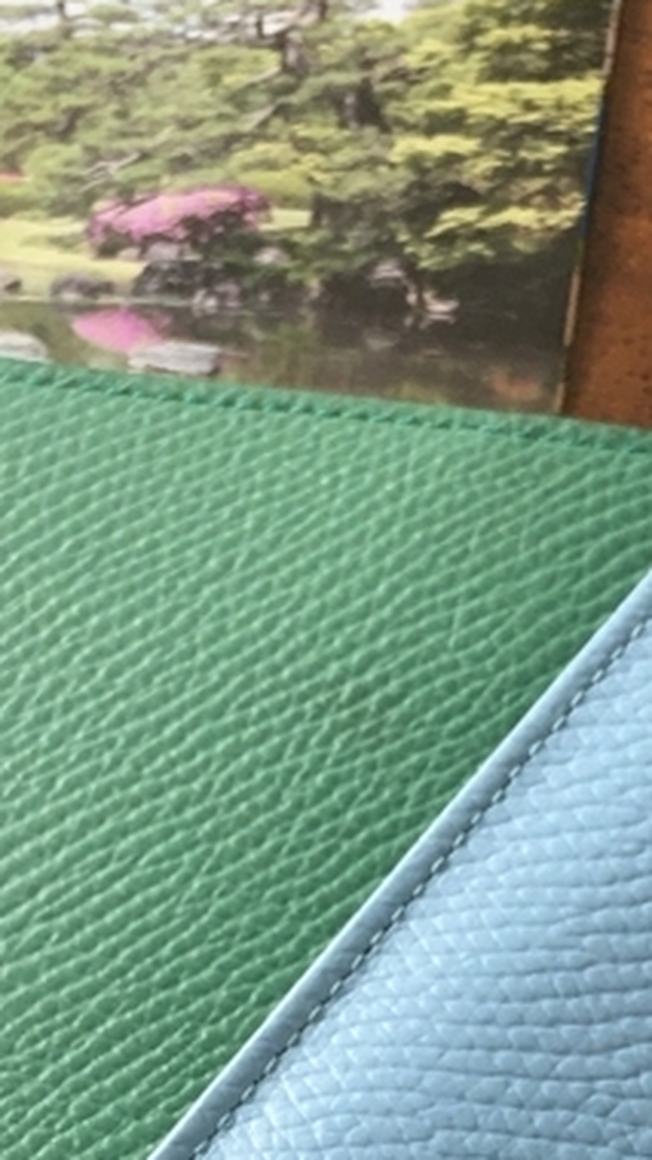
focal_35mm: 100
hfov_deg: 12.1
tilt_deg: -64.7
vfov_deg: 20.6
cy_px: 1206
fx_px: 3076
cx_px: 447
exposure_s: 1/40
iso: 32
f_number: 2.2
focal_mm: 4.15
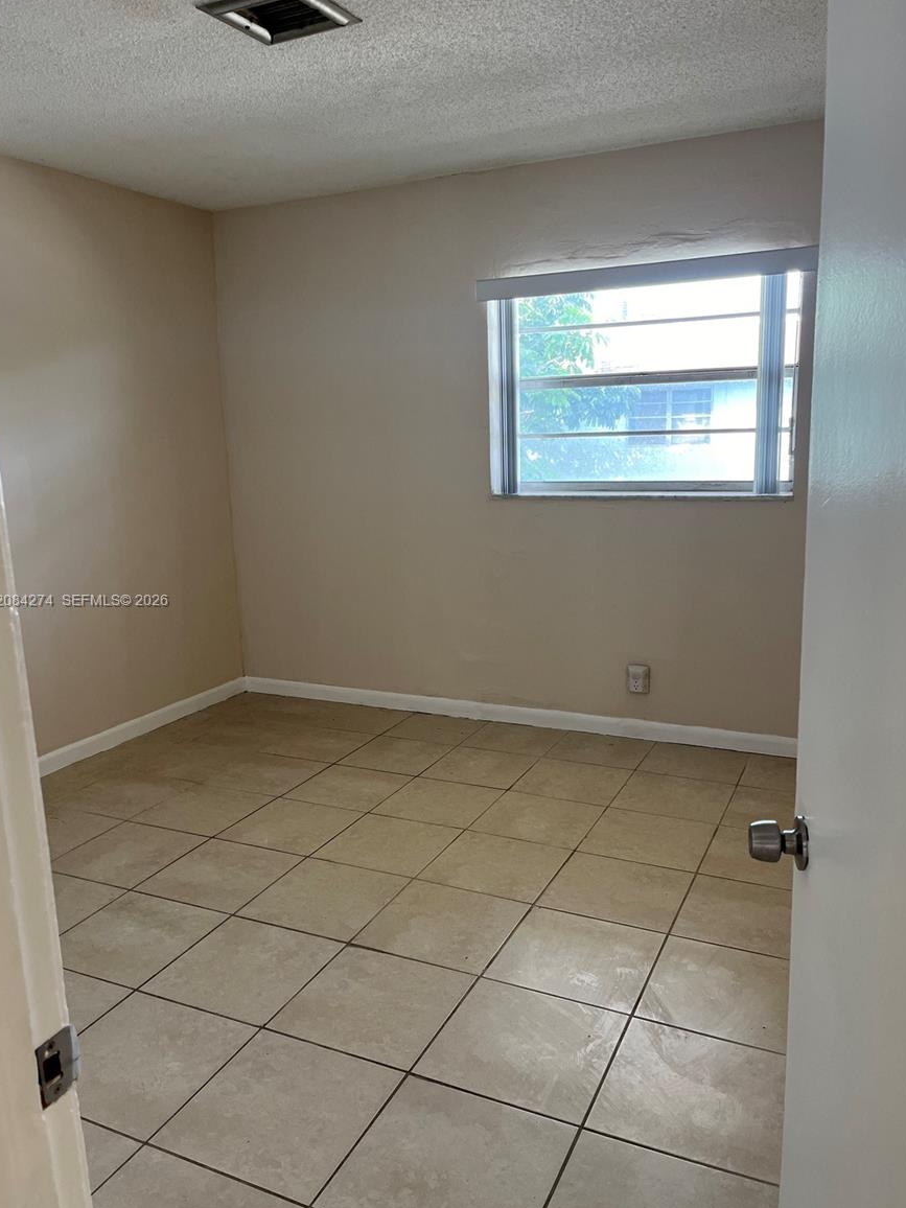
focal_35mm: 27
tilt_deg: -12.4
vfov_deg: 65.3
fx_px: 942
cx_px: 445
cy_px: 602
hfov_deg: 51.4
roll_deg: +2.4
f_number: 1.6
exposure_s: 1/107
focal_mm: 5.1
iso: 125
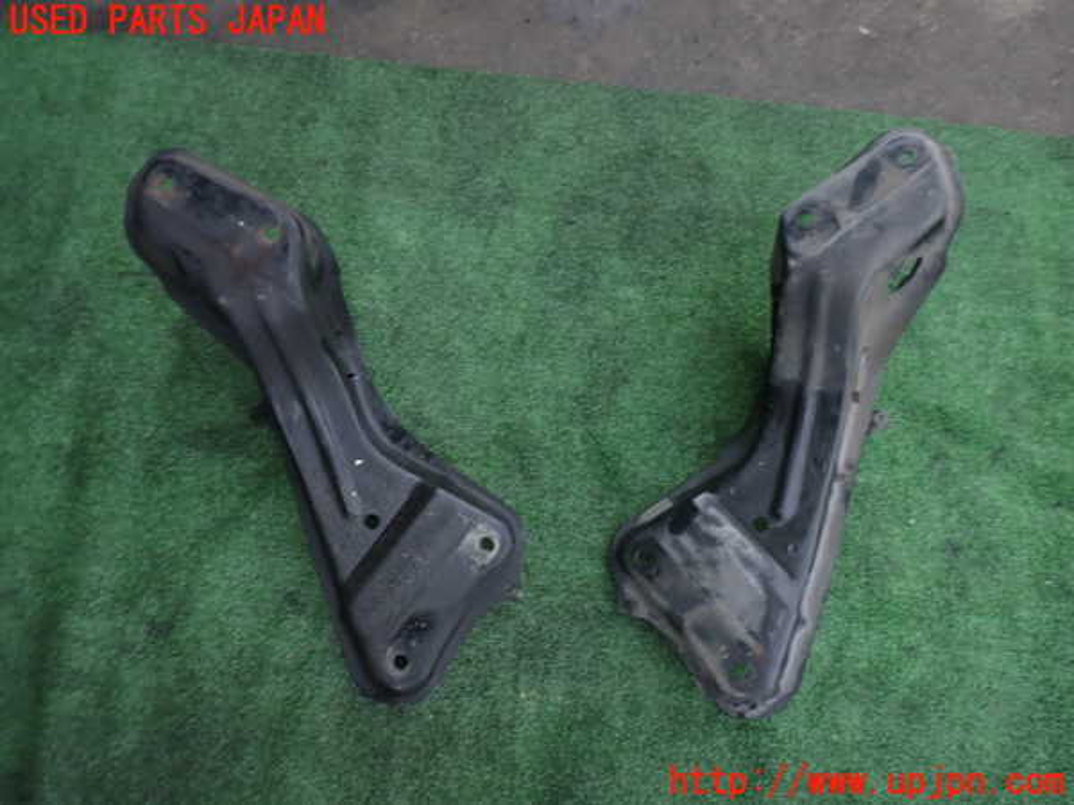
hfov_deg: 60.0
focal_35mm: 30
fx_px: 931
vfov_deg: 46.8
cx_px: 537
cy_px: 402
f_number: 6.3
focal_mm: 5.4
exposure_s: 1/30
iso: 100
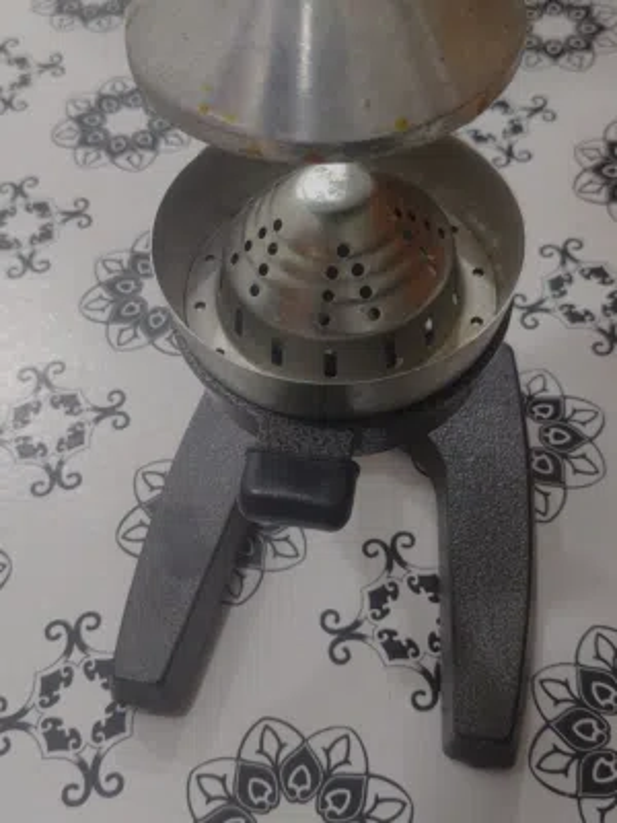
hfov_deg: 35.1
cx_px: 308
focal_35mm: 41
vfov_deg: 45.8
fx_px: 974
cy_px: 412
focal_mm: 5.25
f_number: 1.75
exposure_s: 1/100
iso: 1963
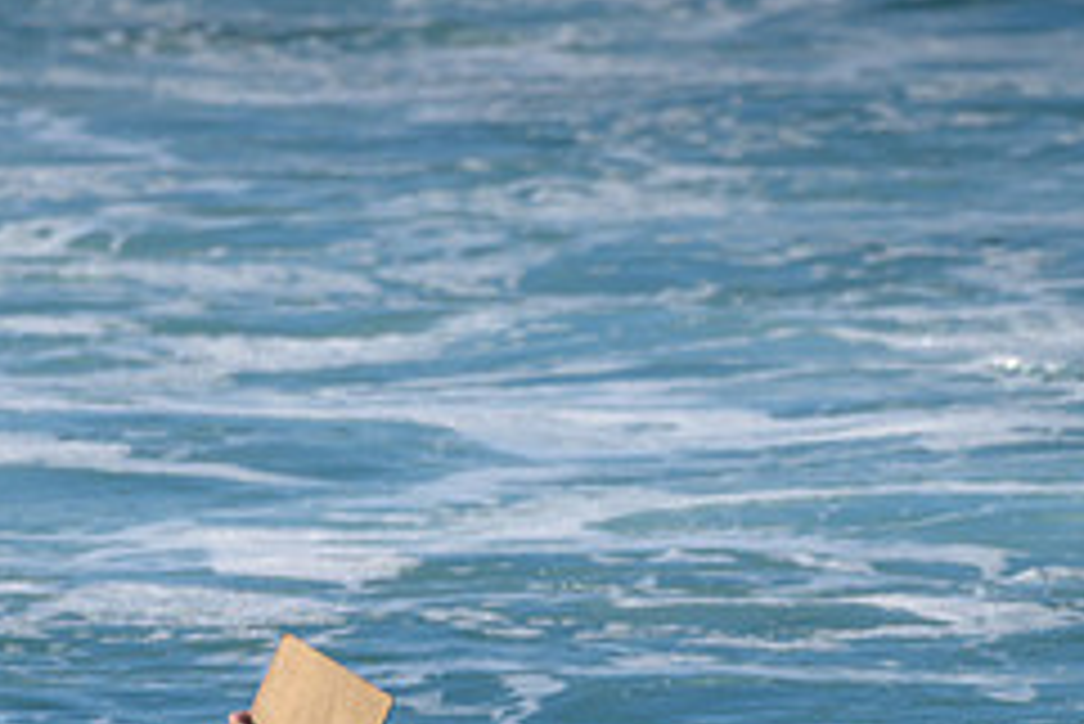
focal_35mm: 1473
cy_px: 862
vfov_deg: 0.9
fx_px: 44379
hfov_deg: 1.4
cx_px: 491
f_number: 5.6
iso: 140
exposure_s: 1/2000
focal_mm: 500
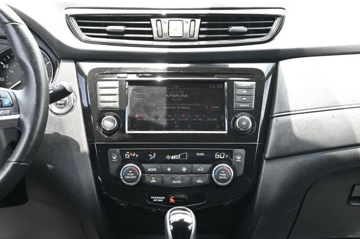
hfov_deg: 29.9
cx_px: 180
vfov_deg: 20.1
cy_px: 120
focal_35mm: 68
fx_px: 675
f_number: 6
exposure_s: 1/125
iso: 1600
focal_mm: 45
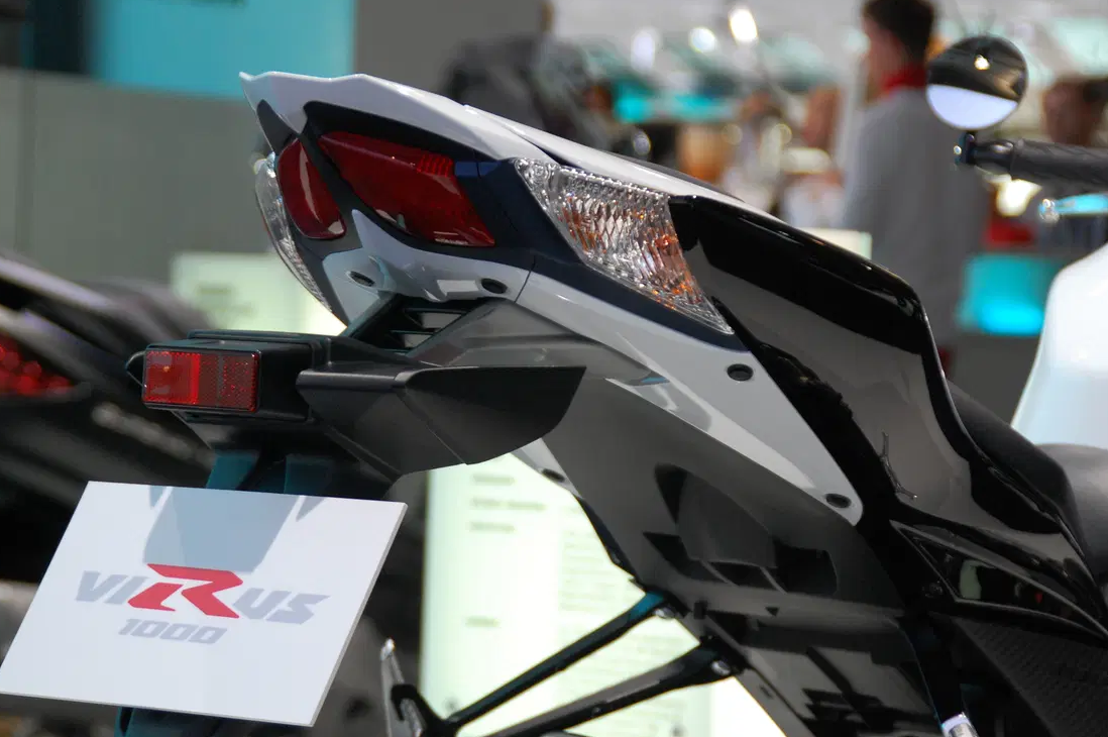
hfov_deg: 14.6
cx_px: 574
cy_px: 335
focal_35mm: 141
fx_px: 4336
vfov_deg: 9.7
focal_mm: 86
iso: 720
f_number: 5.6
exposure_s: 1/125
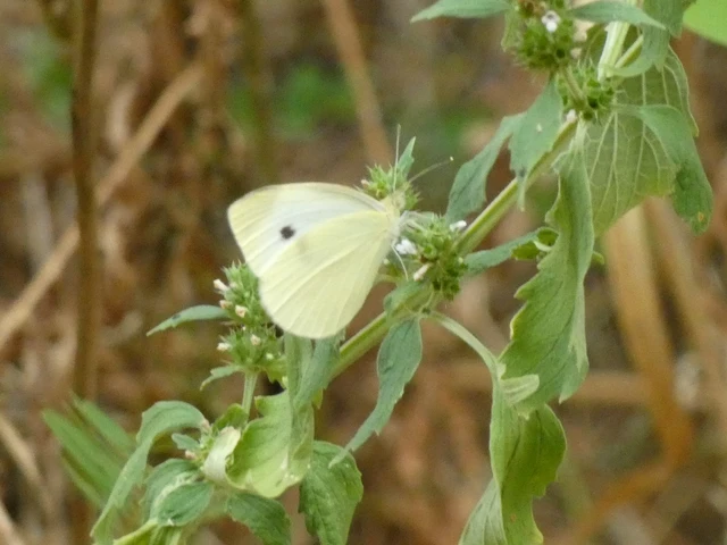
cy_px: 272
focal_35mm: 309
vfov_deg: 4.8
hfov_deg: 6.4
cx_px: 364
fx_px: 6490
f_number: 5.6
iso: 1250
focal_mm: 55.4
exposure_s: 1/320
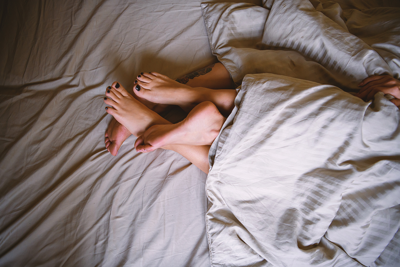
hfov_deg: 60.3
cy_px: 134
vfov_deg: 42.3
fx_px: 344
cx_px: 200
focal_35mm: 31
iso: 1000
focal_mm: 31
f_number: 2.8
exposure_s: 1/160
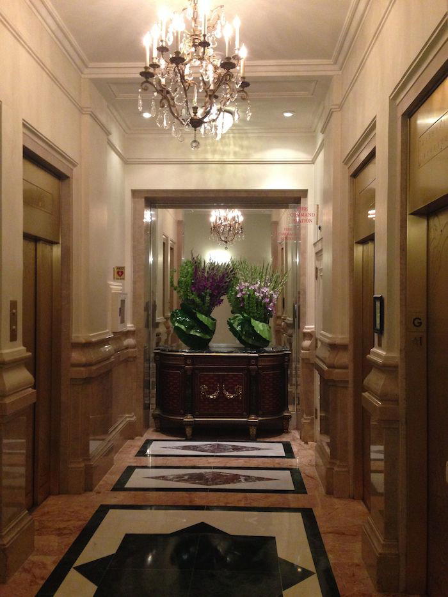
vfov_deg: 55.3
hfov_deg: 43.0
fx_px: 569
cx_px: 224
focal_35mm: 33
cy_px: 298
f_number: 2.4
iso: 320
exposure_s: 1/20
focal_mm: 4.12
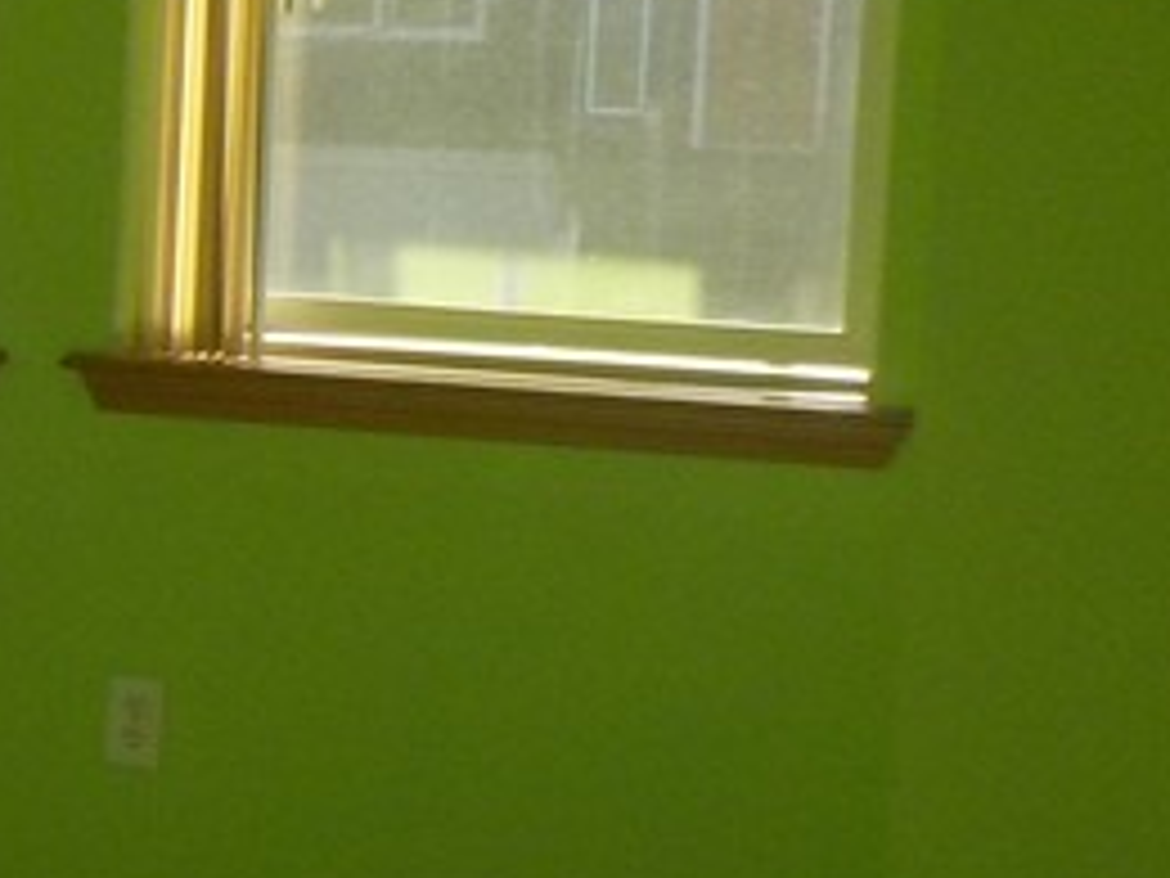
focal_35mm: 118
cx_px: -958
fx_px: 3988
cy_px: 293
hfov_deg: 14.6
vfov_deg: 12.5
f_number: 3.3
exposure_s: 1/200
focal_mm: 4.1
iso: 125
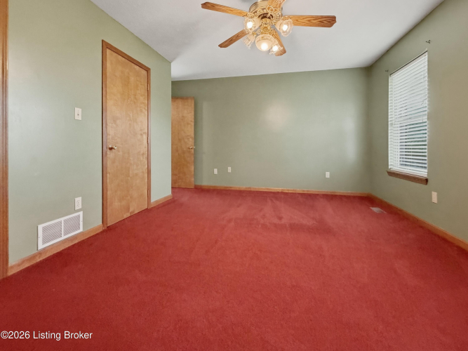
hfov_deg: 102.1
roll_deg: +0.1
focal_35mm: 14
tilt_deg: -8.5
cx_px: 234
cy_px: 176
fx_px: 189
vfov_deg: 85.7
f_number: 2.2
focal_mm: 2.2
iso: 500
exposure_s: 1/60
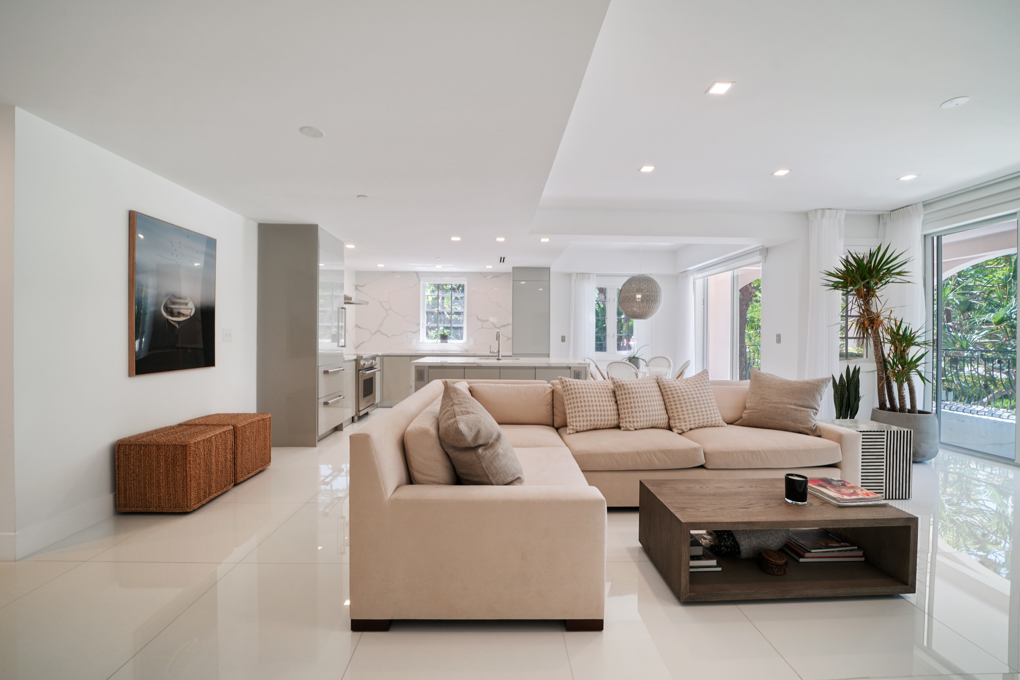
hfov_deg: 104.3
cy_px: 340
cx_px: 510
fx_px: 397
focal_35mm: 14
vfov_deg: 81.2
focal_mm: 14
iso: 100
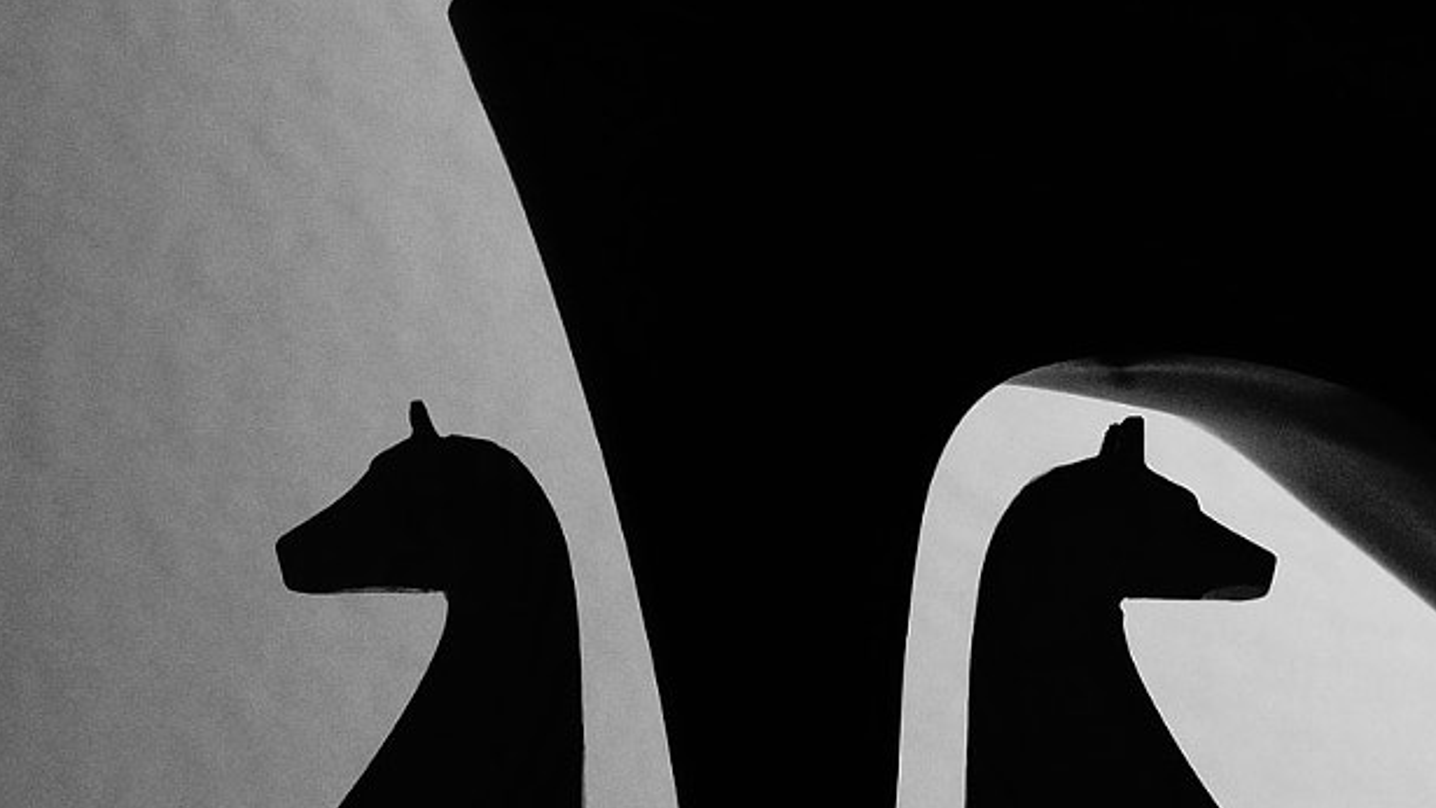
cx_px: 789
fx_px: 4202
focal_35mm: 110
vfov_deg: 11.0
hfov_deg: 19.4
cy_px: 223
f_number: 4.5
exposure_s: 1/60
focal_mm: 27
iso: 1250
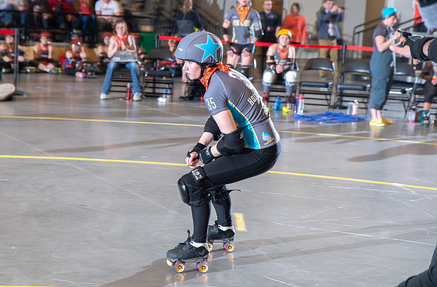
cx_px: 179
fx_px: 1002
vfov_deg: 16.3
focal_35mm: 83
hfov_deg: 24.6
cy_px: 126
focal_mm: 70
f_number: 5.6
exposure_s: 1/160
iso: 640
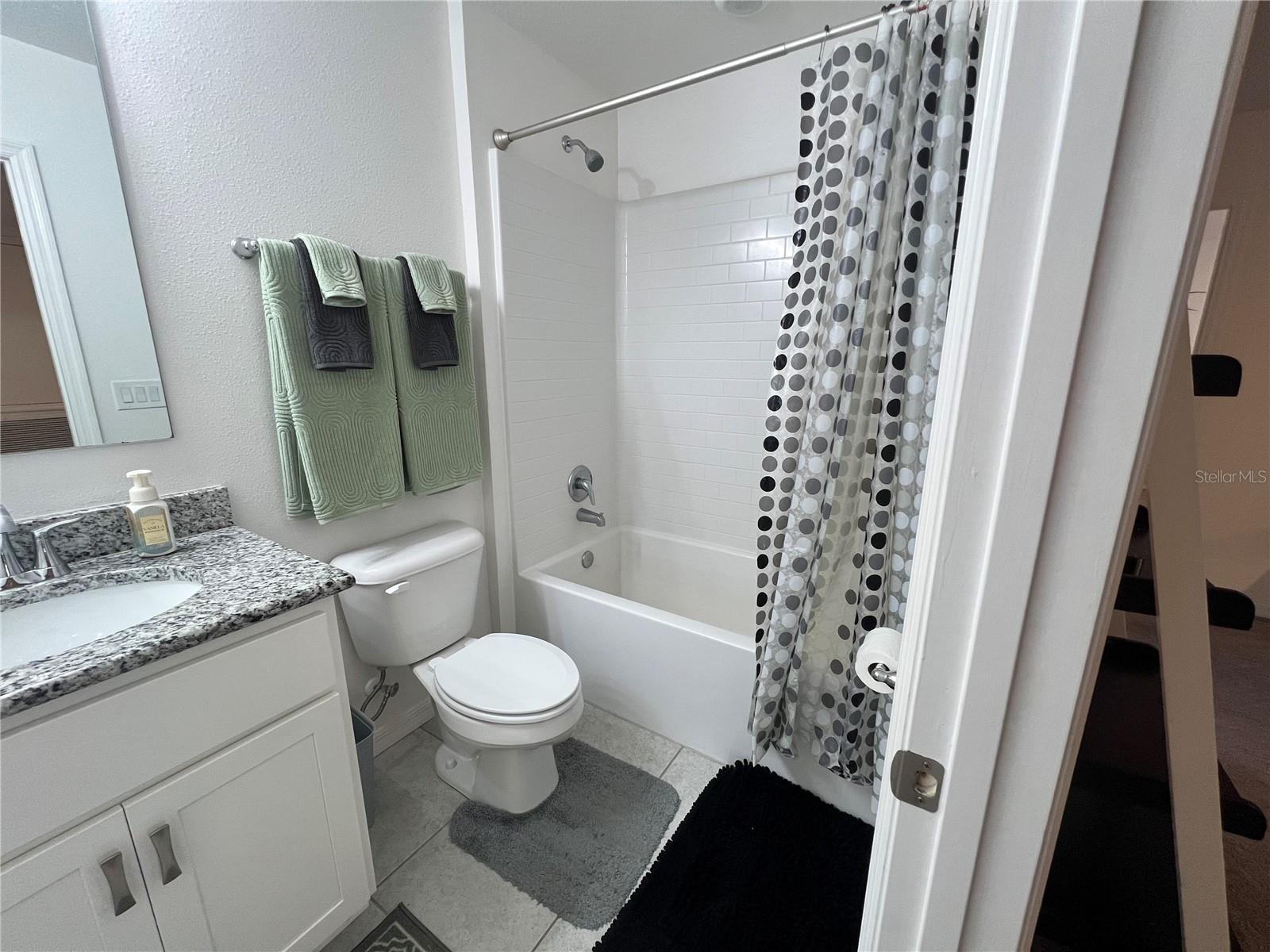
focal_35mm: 13
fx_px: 477
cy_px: 476
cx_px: 635
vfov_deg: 89.9
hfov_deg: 106.2
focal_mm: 1.57
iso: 250
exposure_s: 1/120
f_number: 1.8
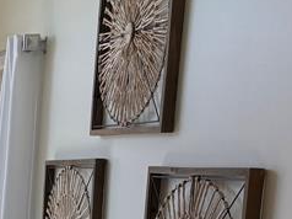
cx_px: -312
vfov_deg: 12.7
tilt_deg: -9.4
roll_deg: +0.8
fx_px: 944
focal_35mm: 112
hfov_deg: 14.3
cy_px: 308
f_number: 1.6
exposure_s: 1/591
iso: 64
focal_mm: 5.96
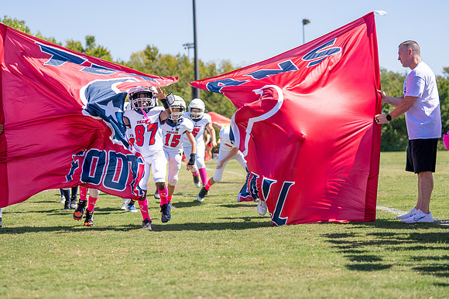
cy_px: 139
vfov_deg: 16.8
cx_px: 195
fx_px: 1014
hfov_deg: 25.0
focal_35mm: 81
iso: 160
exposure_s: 1/2000
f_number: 2.8
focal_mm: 70
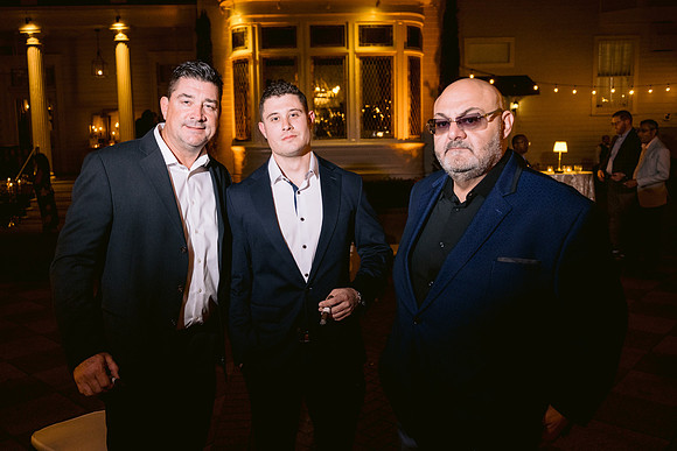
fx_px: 591
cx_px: 305
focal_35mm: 31
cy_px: 208
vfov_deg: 41.8
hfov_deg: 59.5
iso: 800
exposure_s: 1/80
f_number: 4
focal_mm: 28
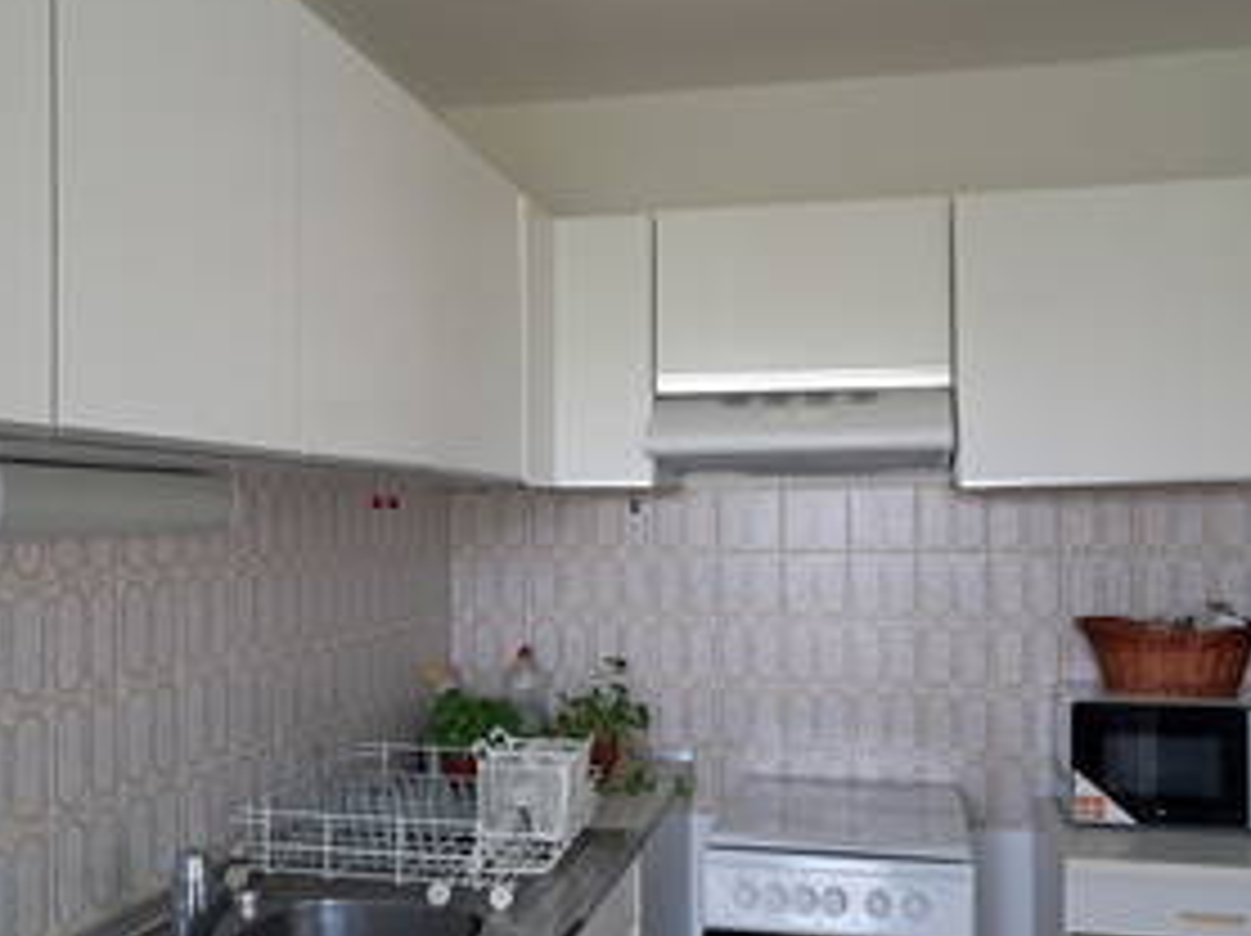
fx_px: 1264
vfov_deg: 40.6
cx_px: 644
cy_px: 504
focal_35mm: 35
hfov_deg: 52.7
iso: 400
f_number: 1.8
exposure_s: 1/50
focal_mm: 4
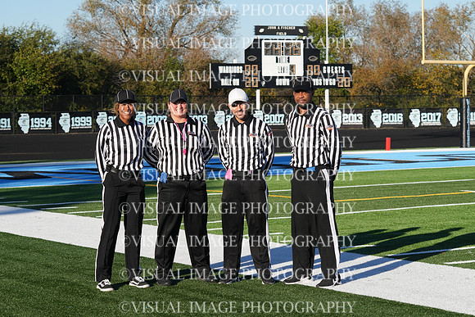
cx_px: 238
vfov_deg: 14.0
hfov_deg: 20.8
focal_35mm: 98
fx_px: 1293
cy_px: 158
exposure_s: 1/800
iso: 320
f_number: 8
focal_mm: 98
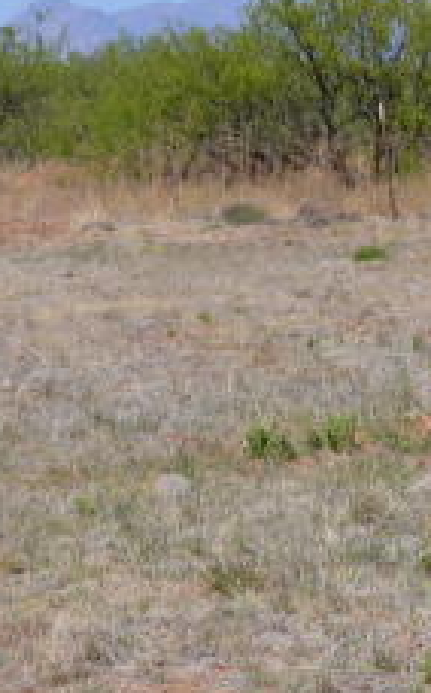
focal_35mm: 266
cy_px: 149
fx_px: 5004
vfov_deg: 7.9
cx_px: 677
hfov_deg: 4.9
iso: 100
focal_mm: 55
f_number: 9
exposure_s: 1/320
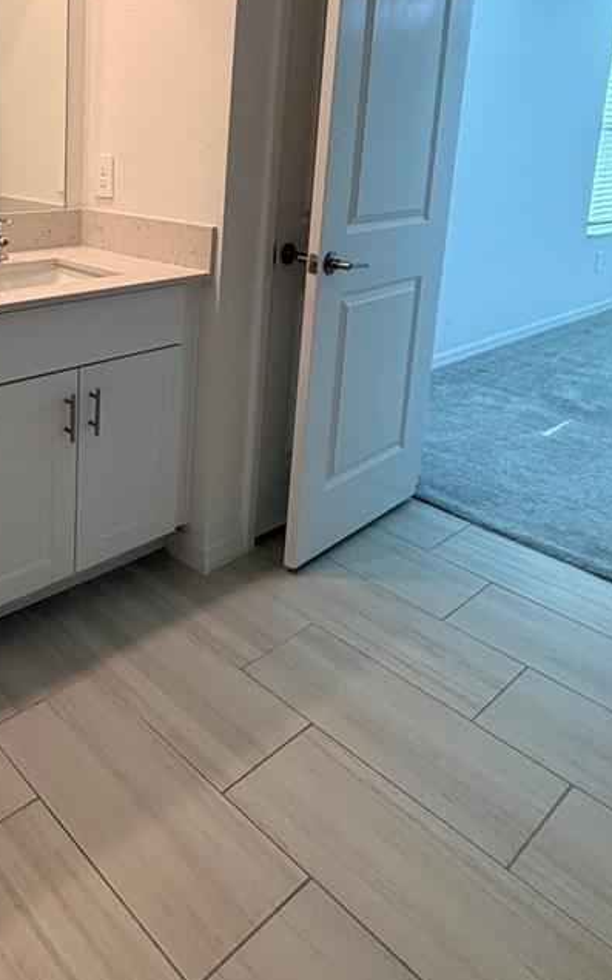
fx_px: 748
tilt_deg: -9.2
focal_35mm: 28
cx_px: 54
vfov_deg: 63.2
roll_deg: -1.1
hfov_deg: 40.9
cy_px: 263
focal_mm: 2.22
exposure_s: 1/120
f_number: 2.2
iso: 160
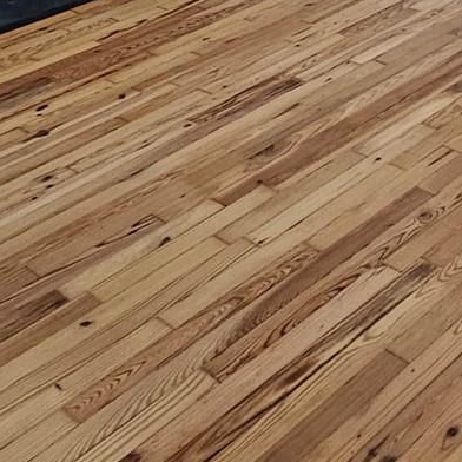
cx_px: 527
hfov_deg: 26.1
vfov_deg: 20.7
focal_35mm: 60
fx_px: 906
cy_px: -350
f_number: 2.2
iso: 100
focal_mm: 2.2
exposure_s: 1/60
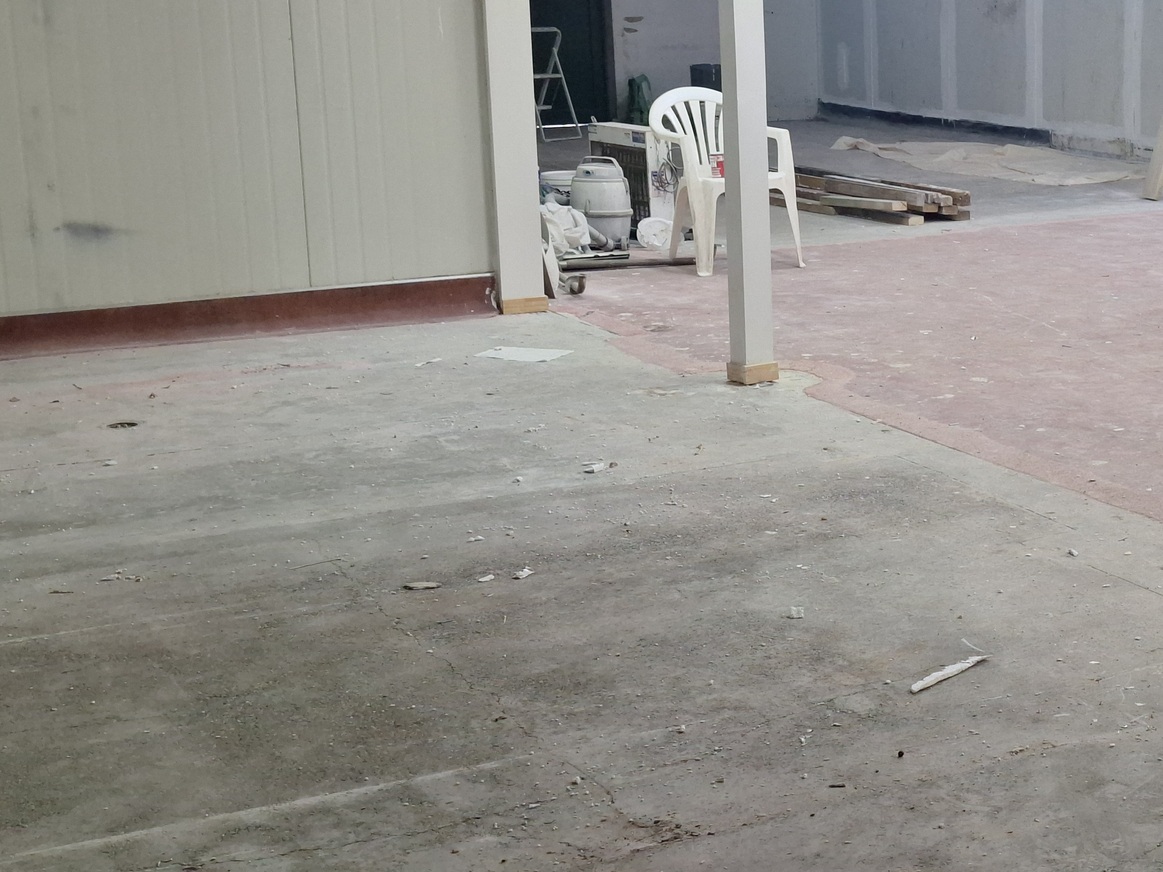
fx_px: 2083
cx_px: 1058
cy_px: 419
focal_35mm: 62
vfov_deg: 23.6
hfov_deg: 29.8
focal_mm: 5.54
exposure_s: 1/50
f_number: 1.8
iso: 50
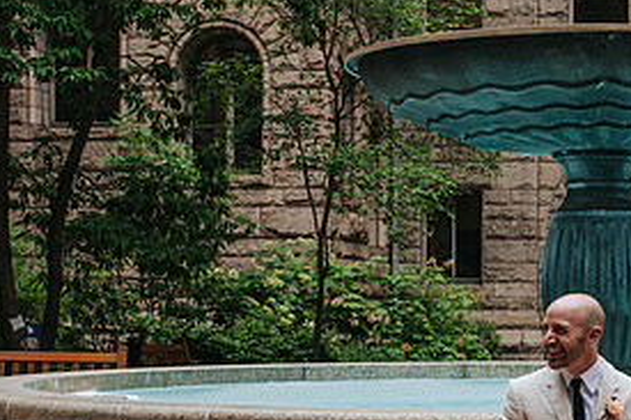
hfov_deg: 18.3
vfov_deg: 12.3
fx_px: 1927
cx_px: 570
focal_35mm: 110
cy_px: 391
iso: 500
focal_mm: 35
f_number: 4
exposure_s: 1/400
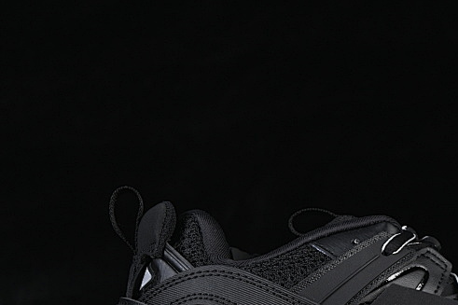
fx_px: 2098
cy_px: 312
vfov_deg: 8.3
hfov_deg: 12.4
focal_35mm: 165
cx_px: 414
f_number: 6.3
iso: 160
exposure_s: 1/60
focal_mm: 50
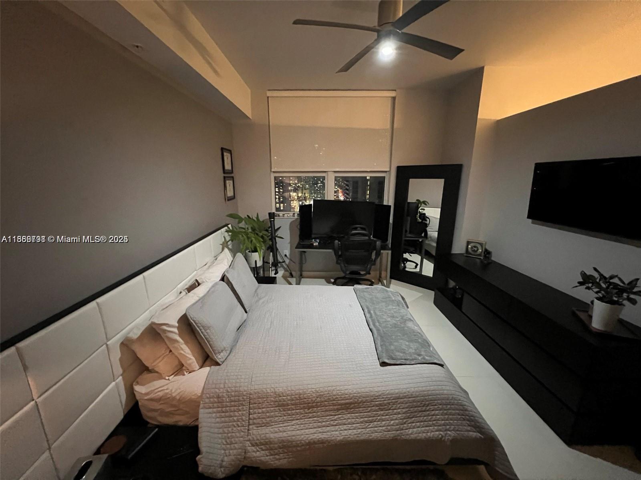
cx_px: 320
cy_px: 240
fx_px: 241
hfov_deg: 106.2
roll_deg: +0.1
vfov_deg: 89.9
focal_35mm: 13
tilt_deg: -14.7
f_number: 1.8
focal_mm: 1.57
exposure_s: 1/30
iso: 1250
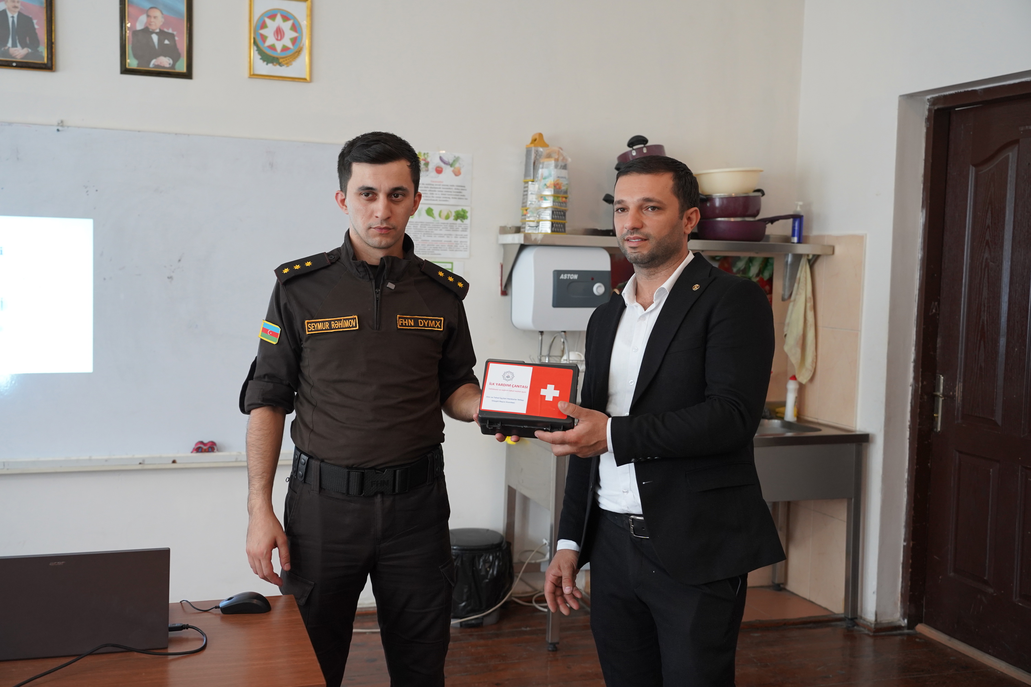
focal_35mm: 38
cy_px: 344
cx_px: 516
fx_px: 1088
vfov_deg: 35.1
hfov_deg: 50.7
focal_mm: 38
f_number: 4
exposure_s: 1/160
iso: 1250
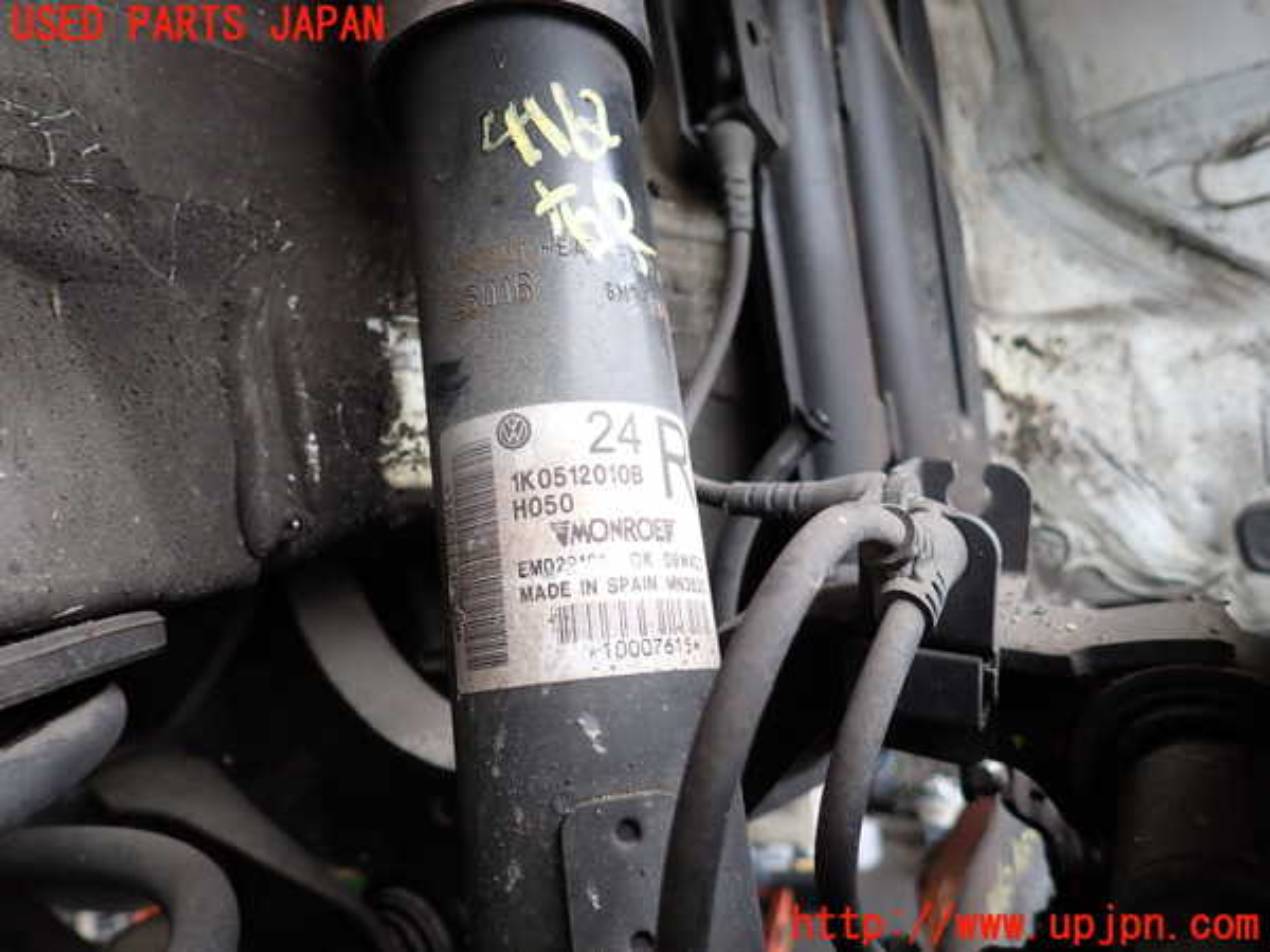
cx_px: 635
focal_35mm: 25
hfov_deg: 69.4
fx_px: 917
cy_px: 476
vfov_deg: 54.9
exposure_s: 1/125
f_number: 2
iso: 160
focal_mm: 4.5
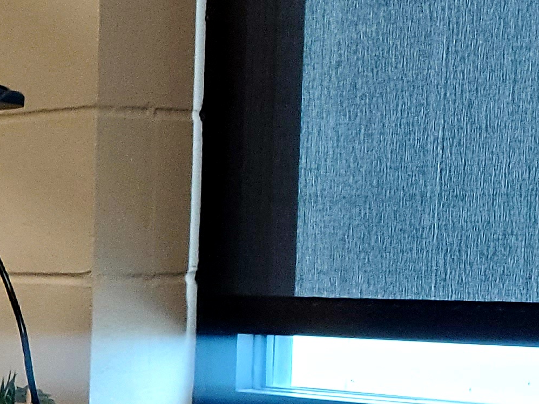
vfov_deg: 13.9
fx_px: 1635
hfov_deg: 15.9
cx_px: -436
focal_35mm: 105
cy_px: 409
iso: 200
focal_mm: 4.3
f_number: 2.4
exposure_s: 1/50
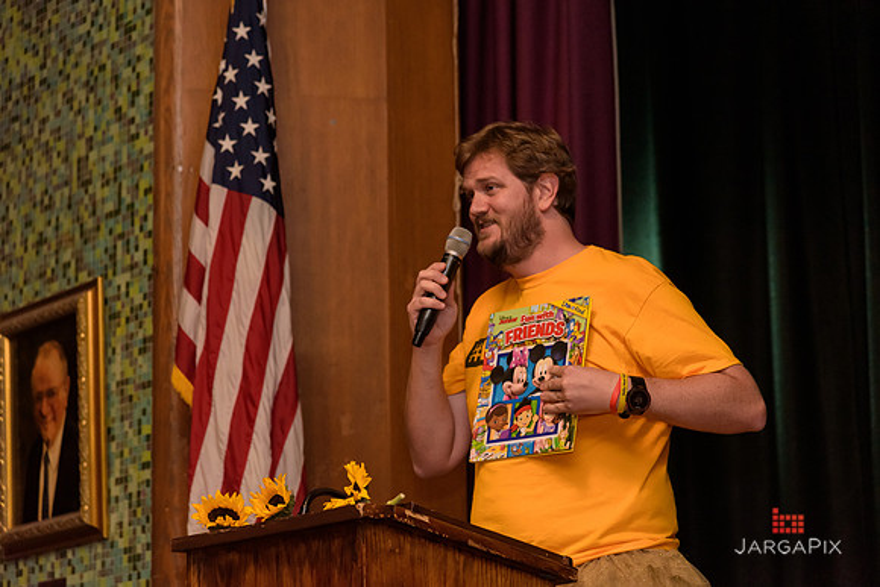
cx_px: 440
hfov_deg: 18.3
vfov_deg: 12.2
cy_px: 294
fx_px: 2738
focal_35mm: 112
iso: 2000
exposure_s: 1/125
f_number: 4
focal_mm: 112
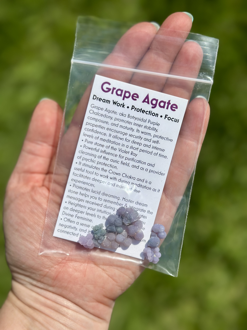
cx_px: 124
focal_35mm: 48
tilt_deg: -87.2
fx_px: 457
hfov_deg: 30.3
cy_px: 165
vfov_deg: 39.7
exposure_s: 1/15873
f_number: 1.78
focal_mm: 6.86
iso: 80
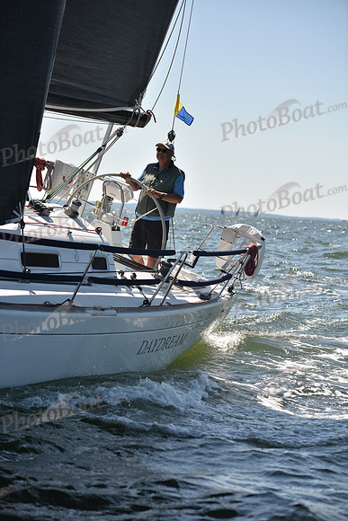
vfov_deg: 22.1
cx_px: 174
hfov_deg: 14.9
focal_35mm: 92
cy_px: 260
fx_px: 1333
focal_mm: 92
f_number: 3.5
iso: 250
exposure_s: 1/1250
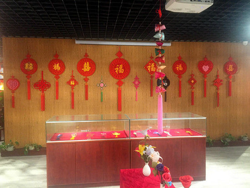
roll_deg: -1.3
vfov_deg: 48.2
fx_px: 209
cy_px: 94
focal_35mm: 29
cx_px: 125
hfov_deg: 61.7
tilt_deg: -2.6
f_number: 2.2
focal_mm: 4.15
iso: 250
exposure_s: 1/24
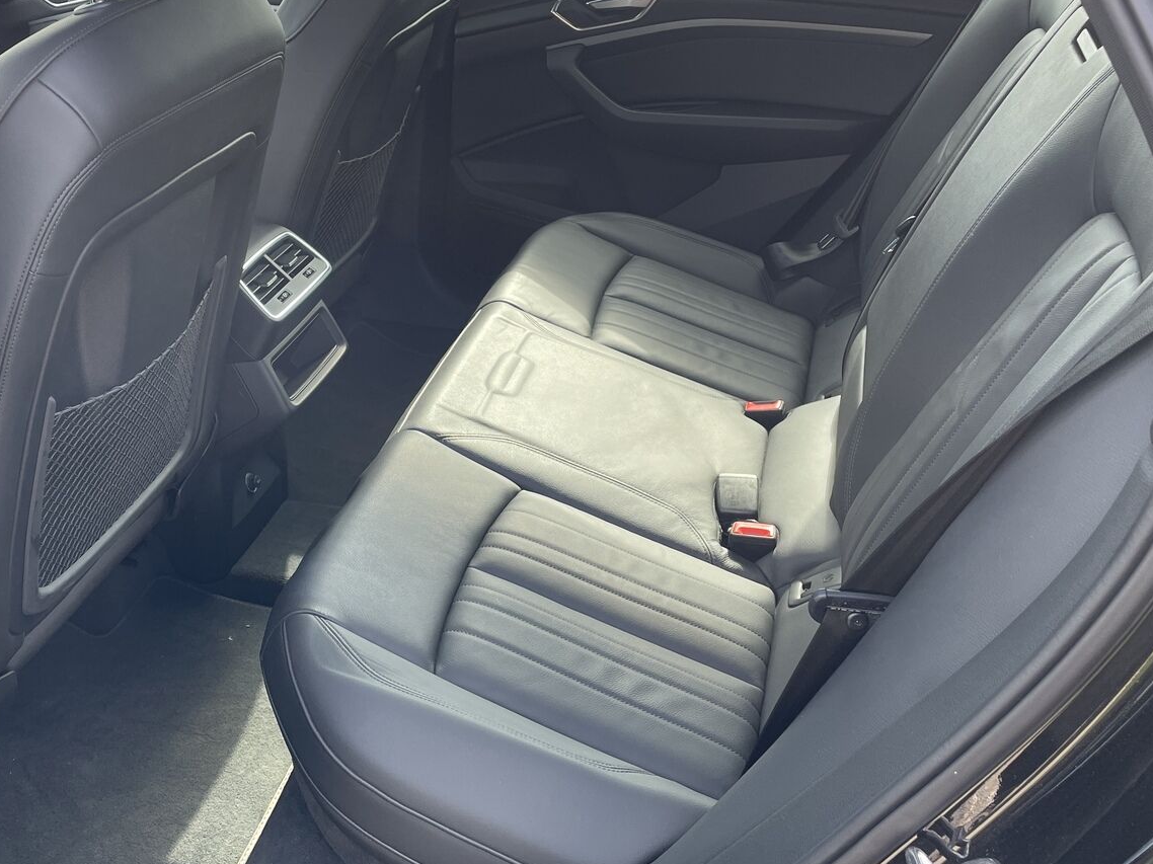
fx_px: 1299
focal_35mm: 39
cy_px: 336
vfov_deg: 36.6
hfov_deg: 47.1
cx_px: 383
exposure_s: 1/121
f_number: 1.6
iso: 32
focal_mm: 4.2
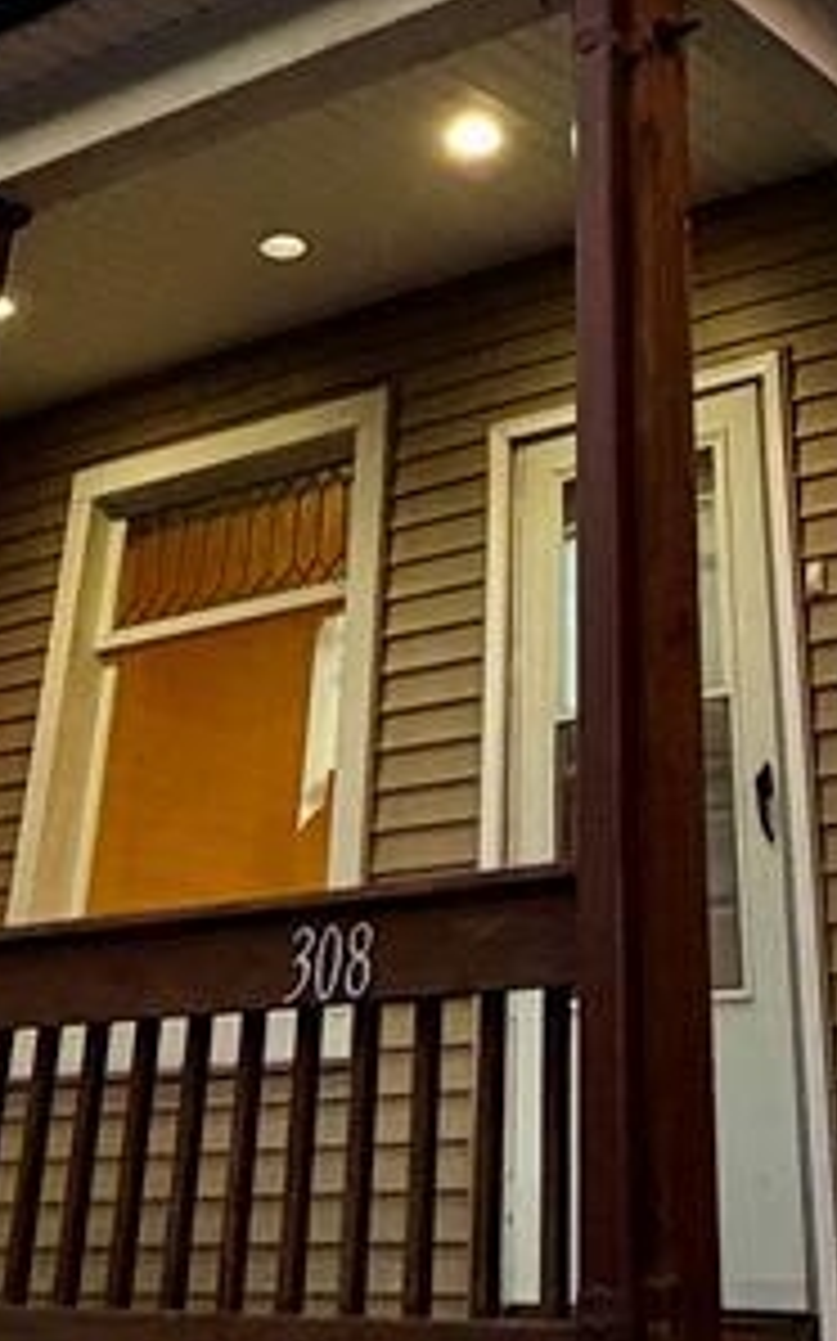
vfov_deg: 35.5
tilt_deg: +32.9
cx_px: 648
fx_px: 1863
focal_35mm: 51
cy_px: -22
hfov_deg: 25.0
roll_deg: +1.1
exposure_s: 1/110
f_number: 2.2
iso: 320
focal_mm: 2.22
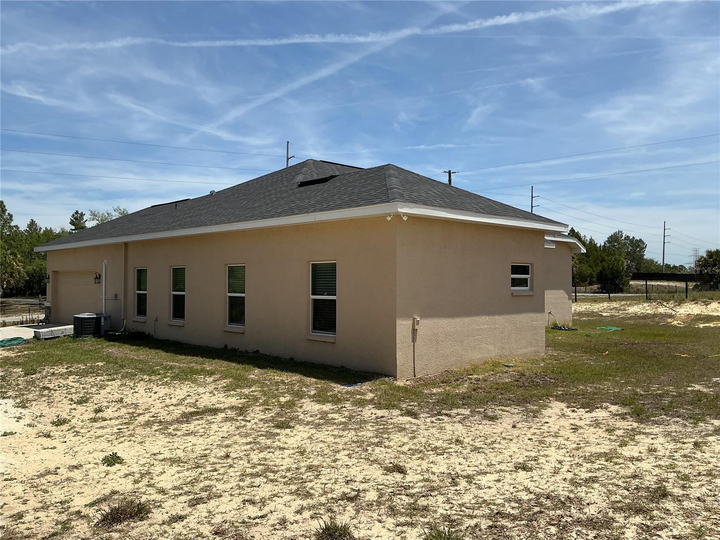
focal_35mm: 29
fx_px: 603
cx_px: 360
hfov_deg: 61.7
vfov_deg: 48.2
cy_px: 270
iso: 25
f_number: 1.8
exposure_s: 1/3125
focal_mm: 3
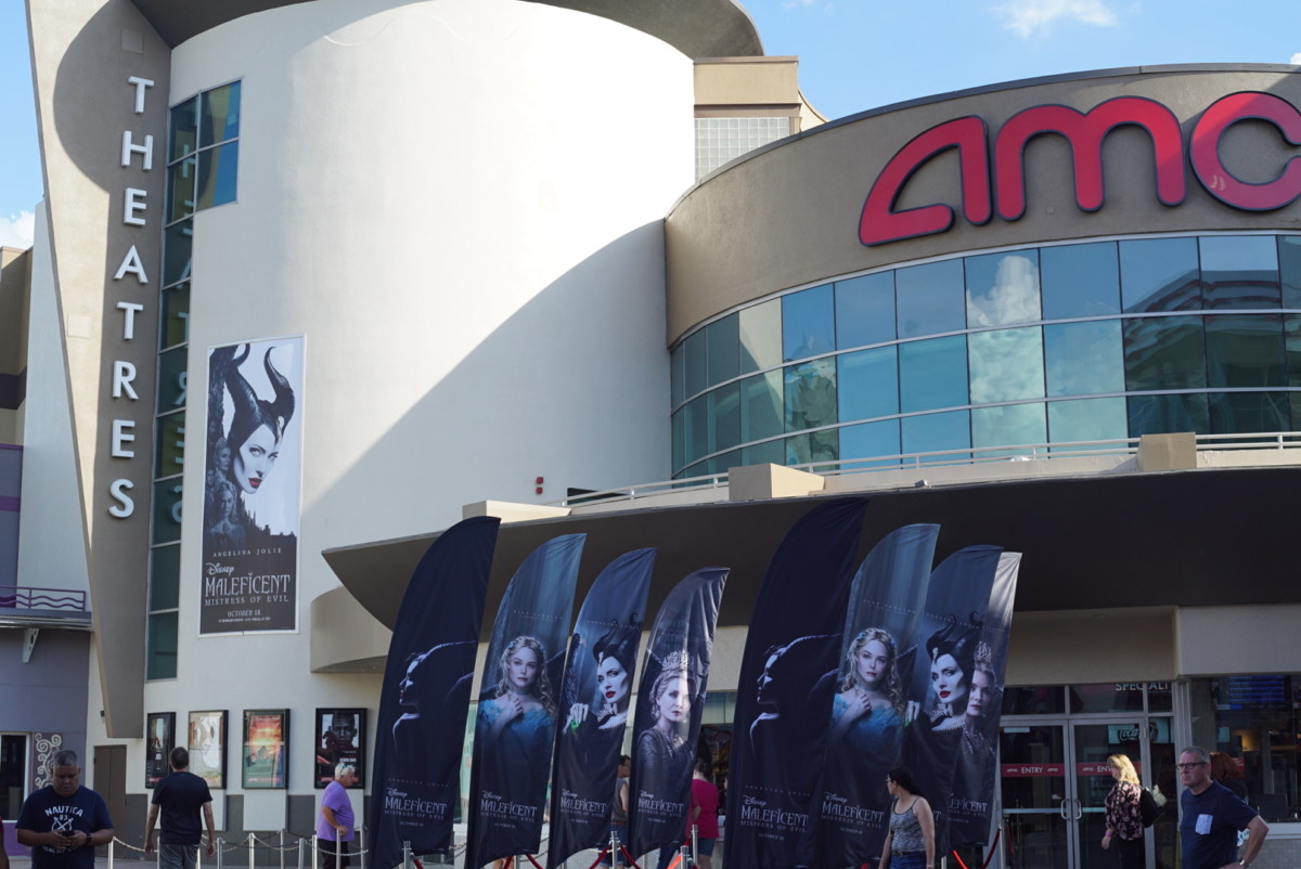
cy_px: 434
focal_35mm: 50
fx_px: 1808
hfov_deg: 39.6
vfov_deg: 27.0
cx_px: 650
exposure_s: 1/200
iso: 100
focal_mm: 50
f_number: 7.1
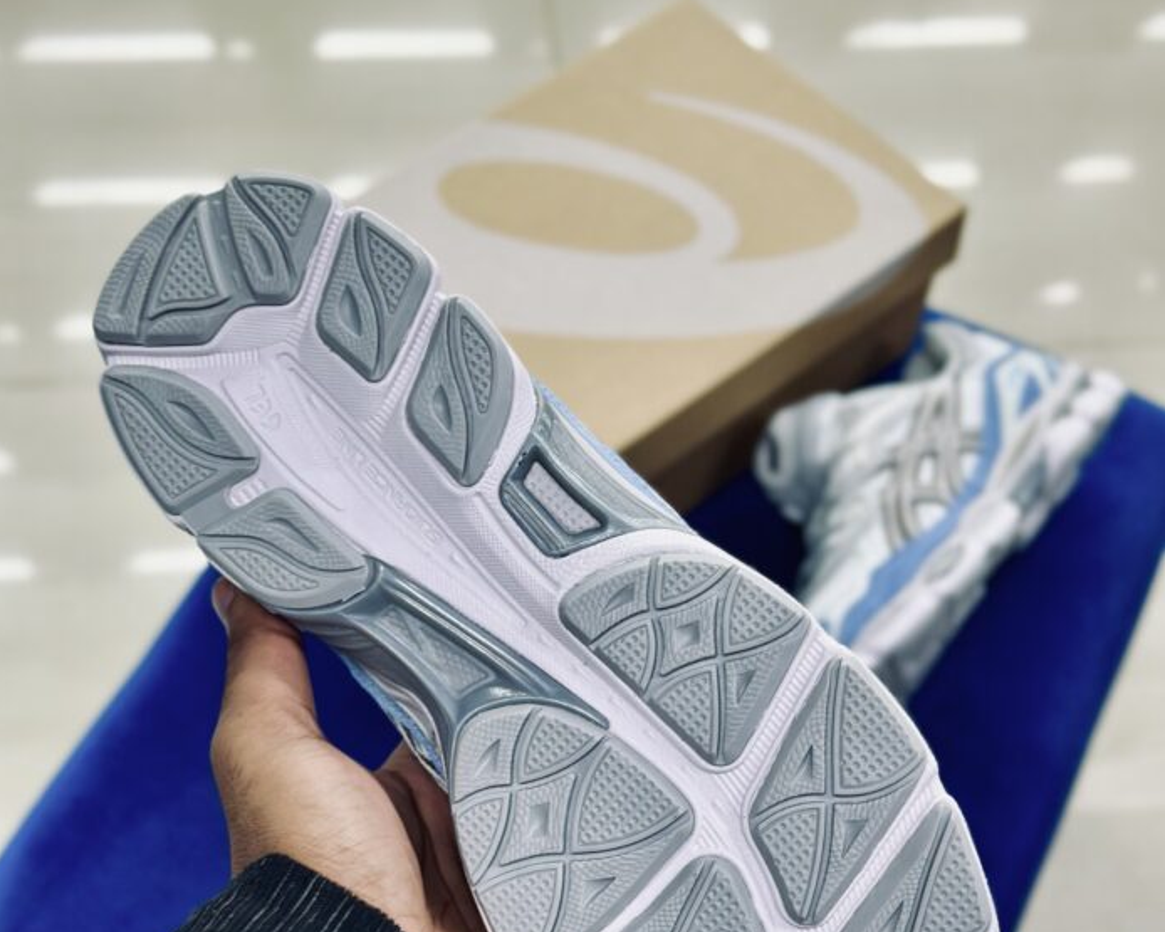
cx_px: 579
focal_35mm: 63
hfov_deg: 30.0
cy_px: 715
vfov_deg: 23.9
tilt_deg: -57.6
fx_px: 2172
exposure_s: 1/100
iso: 64
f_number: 1.78
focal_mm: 6.86
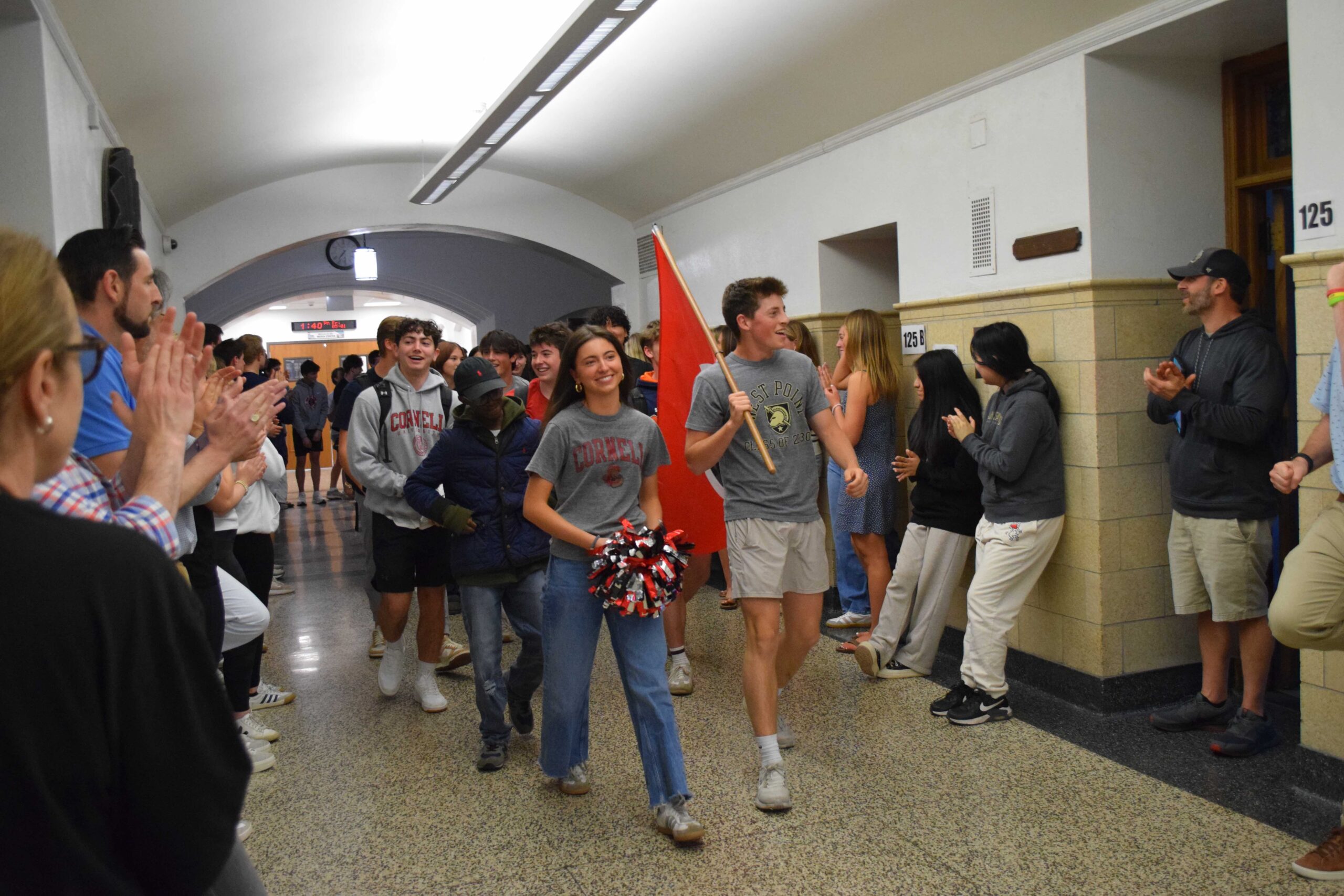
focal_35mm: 33
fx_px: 1232
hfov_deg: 57.2
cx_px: 672
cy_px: 448
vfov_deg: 40.0
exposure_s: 1/250
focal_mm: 22
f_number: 3.8
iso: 3200
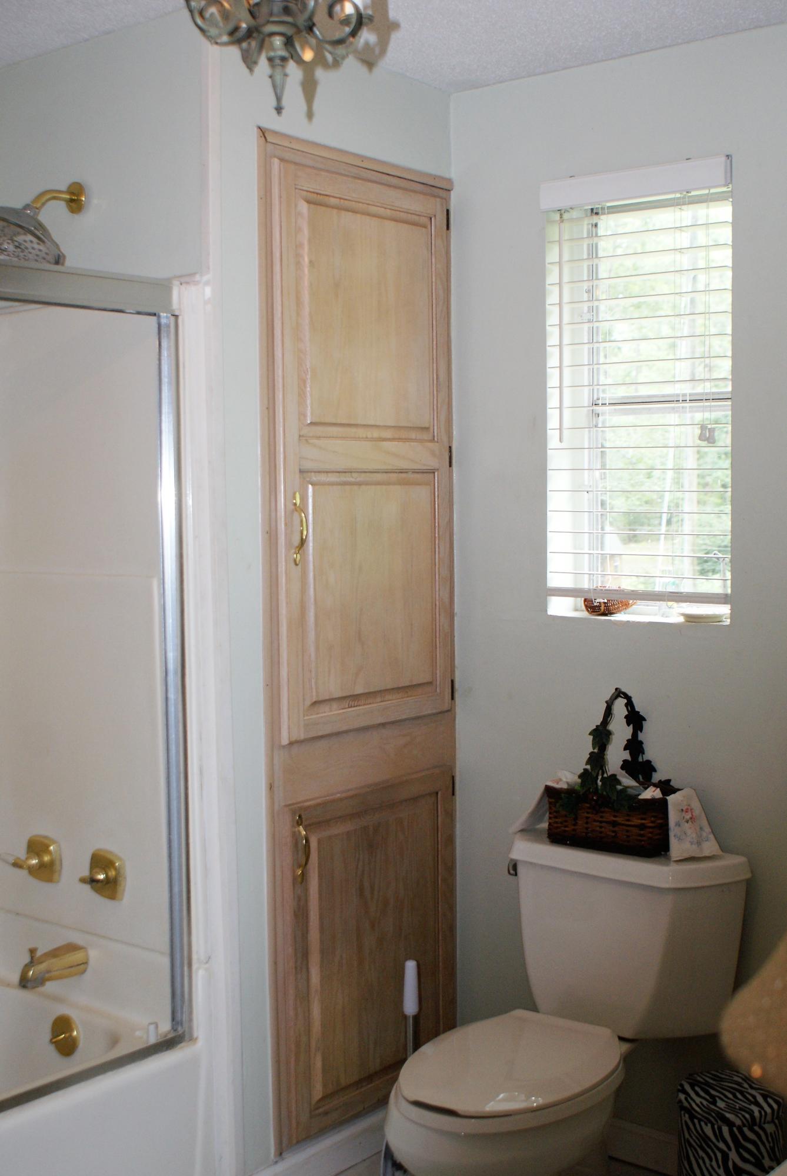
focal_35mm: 42
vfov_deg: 46.3
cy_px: 588
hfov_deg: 32.0
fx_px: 1373
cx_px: 394
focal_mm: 28
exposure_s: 1/60
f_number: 4.5
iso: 400
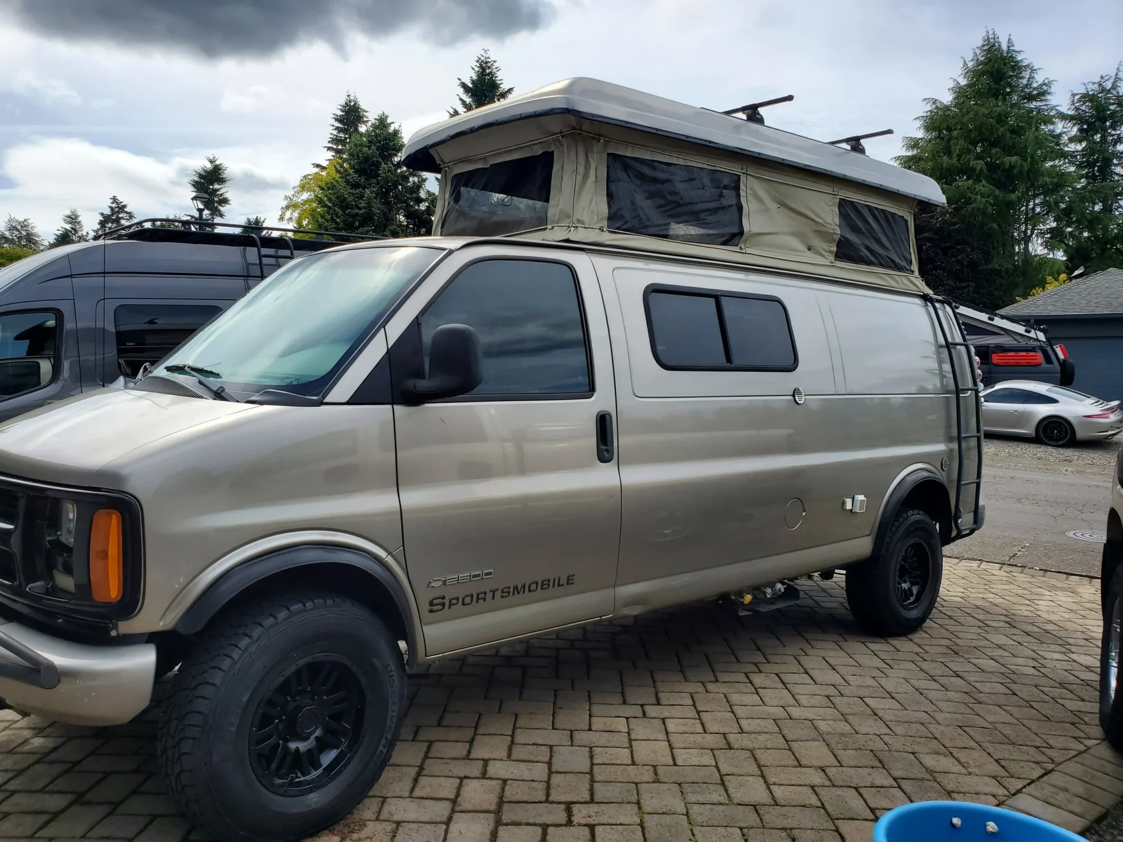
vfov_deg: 53.1
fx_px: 843
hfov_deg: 67.3
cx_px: 562
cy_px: 421
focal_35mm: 26
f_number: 2.4
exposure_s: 1/1914
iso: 50
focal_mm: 4.3
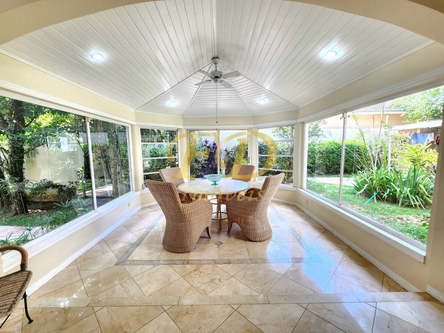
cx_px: 222
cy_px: 166
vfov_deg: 89.9
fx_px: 167
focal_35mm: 13
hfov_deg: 106.2
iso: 80
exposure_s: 1/60.2
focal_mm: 2.2
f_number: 2.2
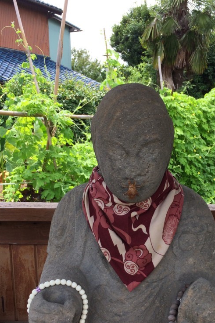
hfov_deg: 31.7
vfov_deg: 45.8
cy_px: 211
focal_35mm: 42
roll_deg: +0.3
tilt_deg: -18.8
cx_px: 141
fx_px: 376
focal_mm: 4.15
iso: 32
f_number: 2.2
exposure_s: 1/695
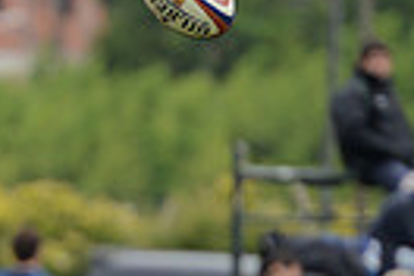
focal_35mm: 1189
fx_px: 13672
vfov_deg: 1.2
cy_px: 434
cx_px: 19
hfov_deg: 1.7
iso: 400
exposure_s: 1/1250
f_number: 4
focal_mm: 270
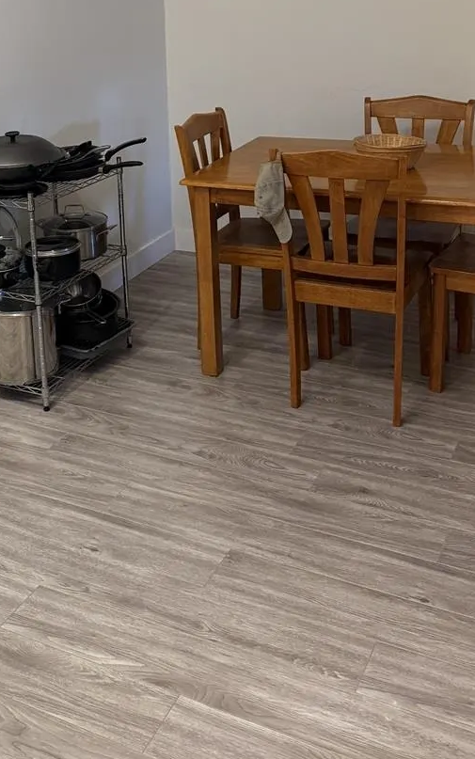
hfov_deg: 28.3
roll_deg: +2.6
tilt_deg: -10.2
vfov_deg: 41.9
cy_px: 124
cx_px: 140
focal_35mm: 45
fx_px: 931
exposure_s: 1/60
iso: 320
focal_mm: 6.76
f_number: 1.78
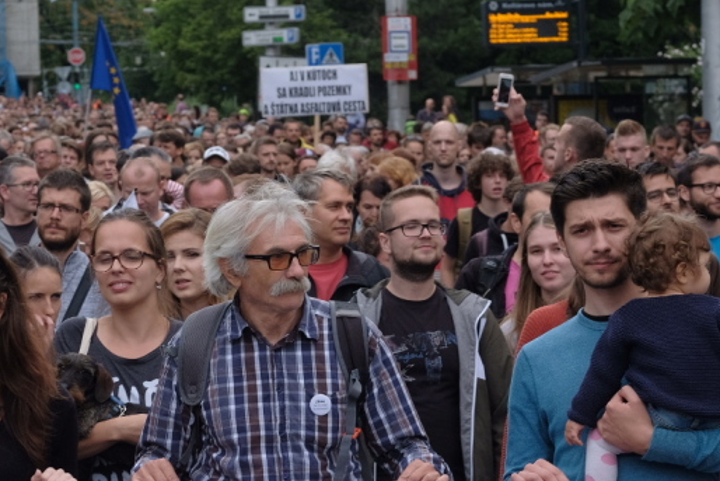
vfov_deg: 7.8
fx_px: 3501
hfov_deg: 11.7
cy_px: 481
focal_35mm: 175
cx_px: 199
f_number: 5.6
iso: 500
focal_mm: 50
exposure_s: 1/480
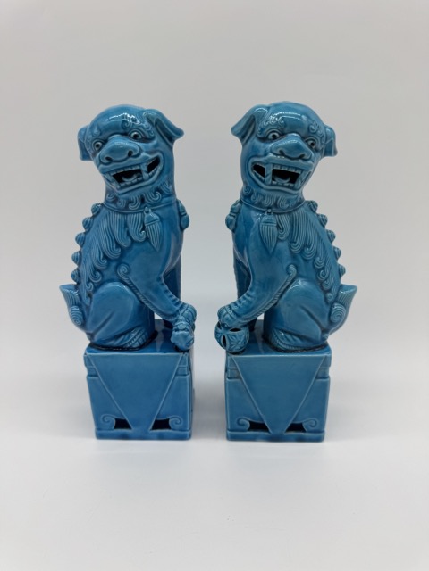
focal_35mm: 24
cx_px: 214
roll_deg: +1.7
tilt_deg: -16.7
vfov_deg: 71.6
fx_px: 397
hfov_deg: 56.8
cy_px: 286
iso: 80
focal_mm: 6.76
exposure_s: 1/700
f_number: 1.78
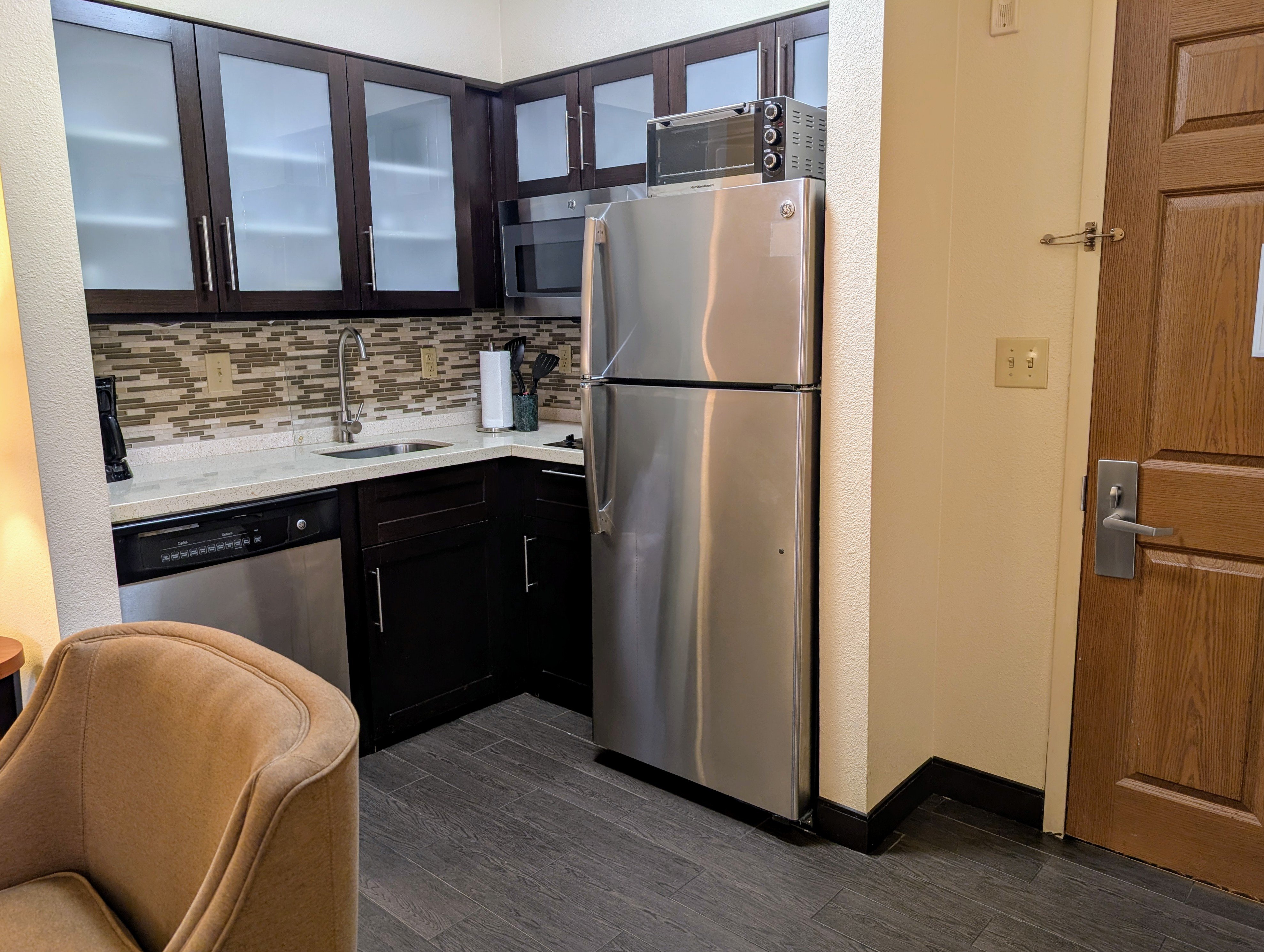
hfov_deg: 71.5
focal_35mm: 24
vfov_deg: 56.9
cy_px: 476
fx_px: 878
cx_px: 632
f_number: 1.68
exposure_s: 1/40
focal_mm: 6.9
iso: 24
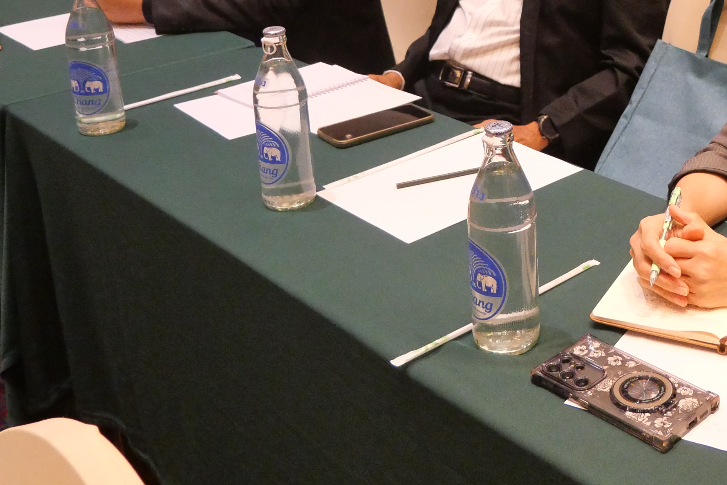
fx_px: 970
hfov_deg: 37.8
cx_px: 680
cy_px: 18
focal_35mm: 48
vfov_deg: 26.8
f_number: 3.5
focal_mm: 12
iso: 3200
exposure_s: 1/125
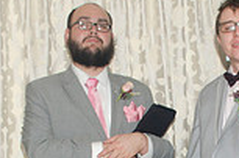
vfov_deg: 11.5
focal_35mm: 114
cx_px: 202
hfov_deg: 17.8
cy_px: 227
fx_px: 754
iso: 400
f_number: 3.5
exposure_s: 1/80
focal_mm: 20
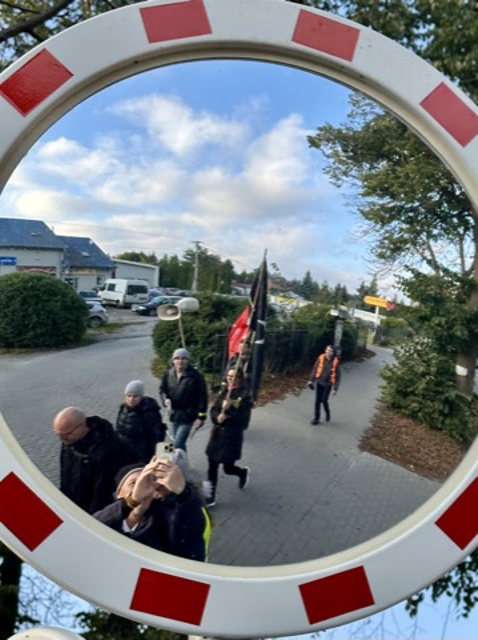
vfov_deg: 39.7
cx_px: 239
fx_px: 885
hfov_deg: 30.2
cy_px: 320
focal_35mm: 48
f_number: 1.78
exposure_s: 1/880
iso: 64
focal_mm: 6.86
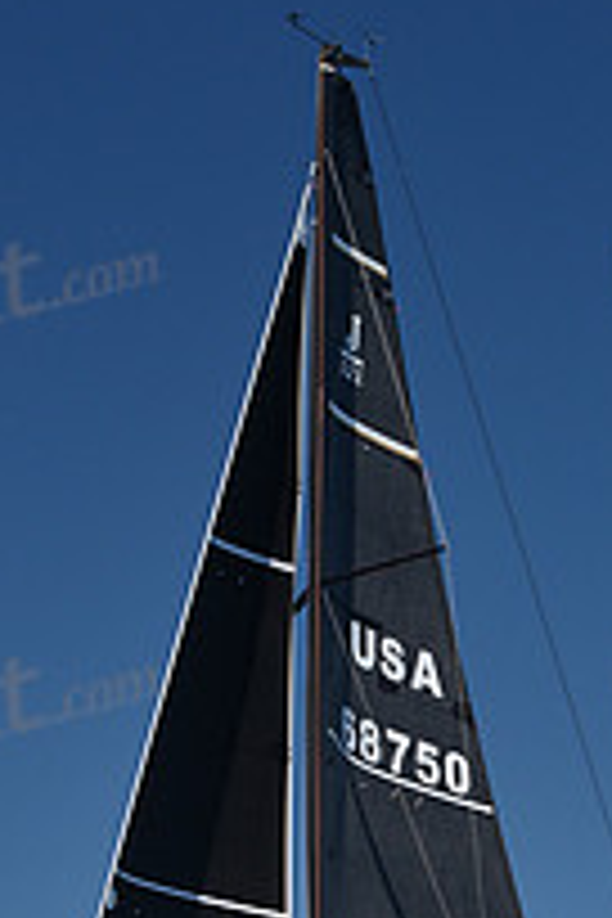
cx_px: 394
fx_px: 5074
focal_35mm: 199
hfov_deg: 6.9
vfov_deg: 10.3
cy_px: 918
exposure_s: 1/800
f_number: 4.5
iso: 250
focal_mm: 70
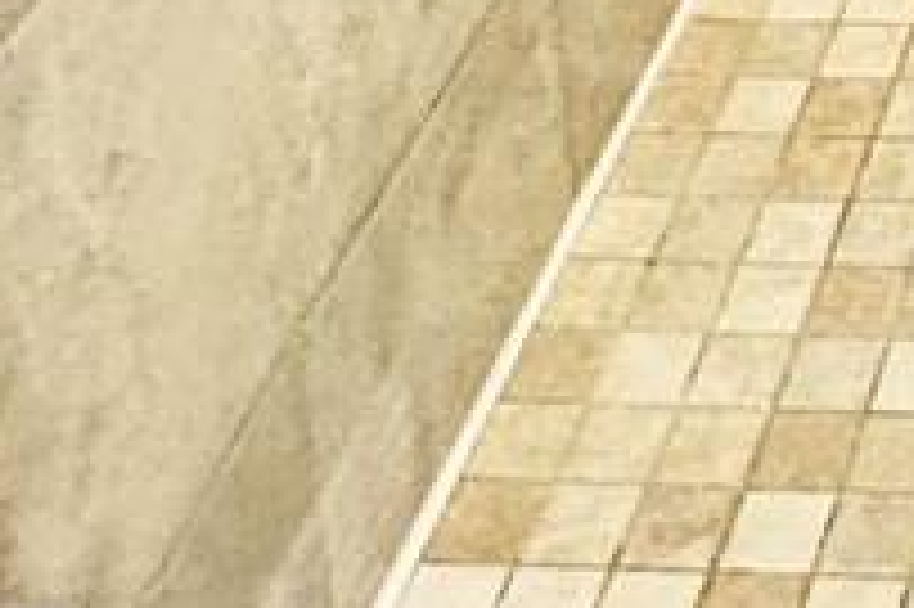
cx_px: 1603
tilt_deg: -7.3
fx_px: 2917
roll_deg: +0.9
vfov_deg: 8.4
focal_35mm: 115
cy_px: -1608
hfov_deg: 15.5
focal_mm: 2.22
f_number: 2.2
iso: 250
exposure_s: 1/120
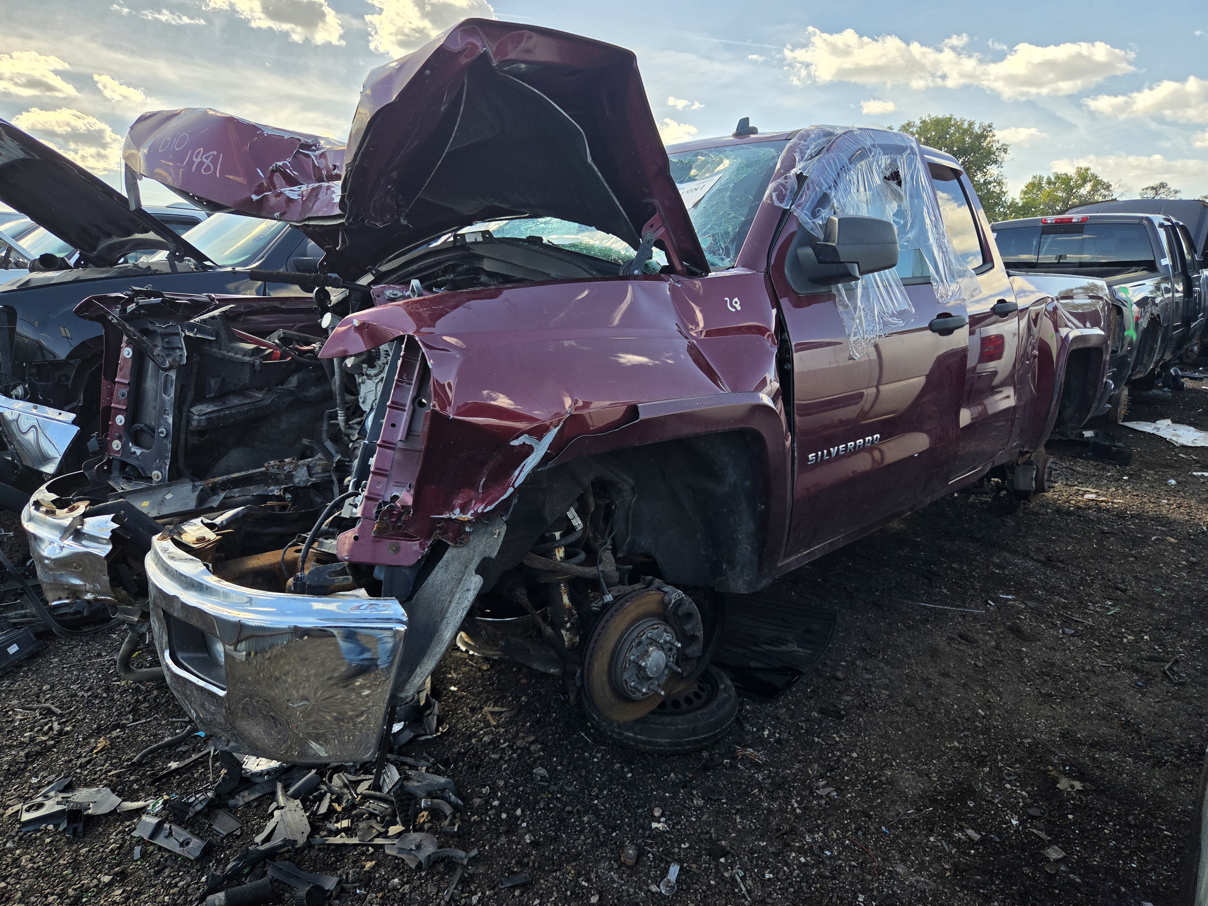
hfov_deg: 73.9
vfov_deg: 58.9
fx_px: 803
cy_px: 453
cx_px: 604
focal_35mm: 23
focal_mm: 5.4
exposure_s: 1/2252
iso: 80
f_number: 1.8
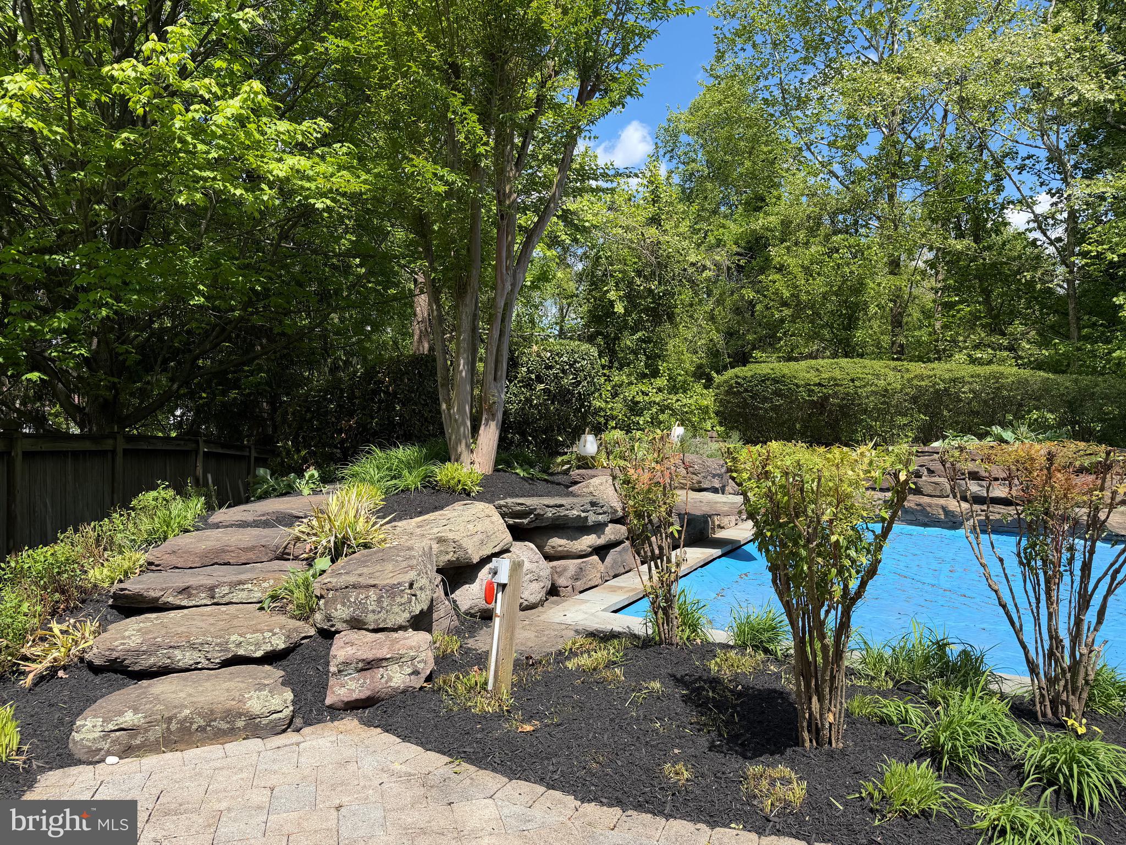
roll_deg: -0.2
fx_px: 781
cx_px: 563
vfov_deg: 56.8
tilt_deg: -0.8
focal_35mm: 24
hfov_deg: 71.6
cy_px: 422
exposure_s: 1/2801
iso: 80
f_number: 1.78
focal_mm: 6.76
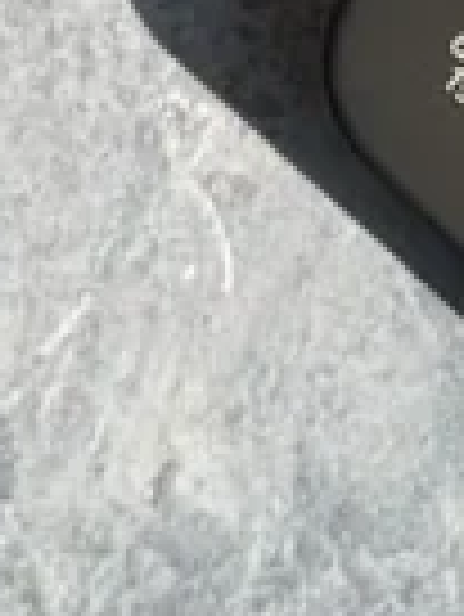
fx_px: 4996
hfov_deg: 5.3
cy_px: -1124
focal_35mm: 280
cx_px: 536
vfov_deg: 6.5
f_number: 1.78
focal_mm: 6.76
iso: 100
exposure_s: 1/3891
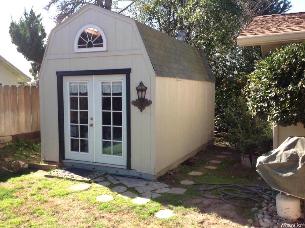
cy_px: 114
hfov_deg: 52.7
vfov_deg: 40.6
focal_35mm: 35
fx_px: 308
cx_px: 152
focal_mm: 4.28
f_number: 2.4
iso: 50
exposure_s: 1/496
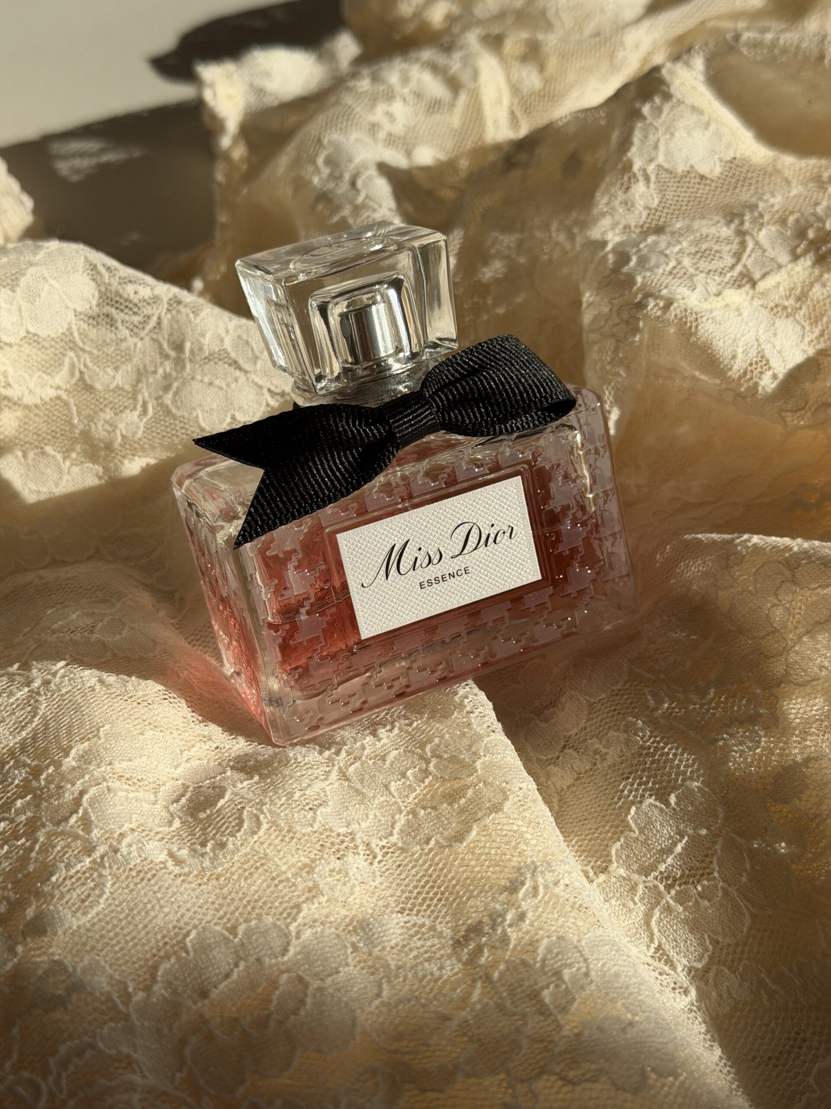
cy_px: 554
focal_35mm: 48
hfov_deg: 30.3
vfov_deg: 39.7
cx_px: 416
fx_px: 1536
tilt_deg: -45.0
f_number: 1.78
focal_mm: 6.76
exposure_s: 1/4878
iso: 64
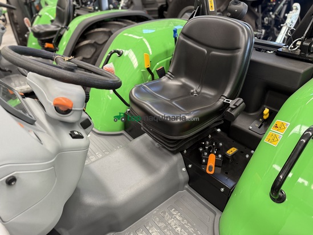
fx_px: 217
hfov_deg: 71.6
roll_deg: -0.1
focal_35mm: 24
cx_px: 156
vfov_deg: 56.8
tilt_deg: -29.9
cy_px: 118
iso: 200
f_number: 1.78
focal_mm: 6.76
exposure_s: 1/90
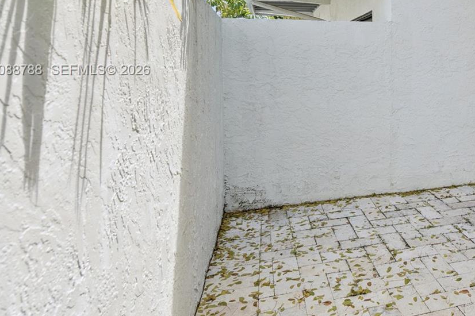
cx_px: 431
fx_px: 409
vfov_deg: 40.8
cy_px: 71
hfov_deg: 52.7
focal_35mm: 31
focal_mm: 16
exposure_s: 1/80
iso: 100
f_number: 6.3
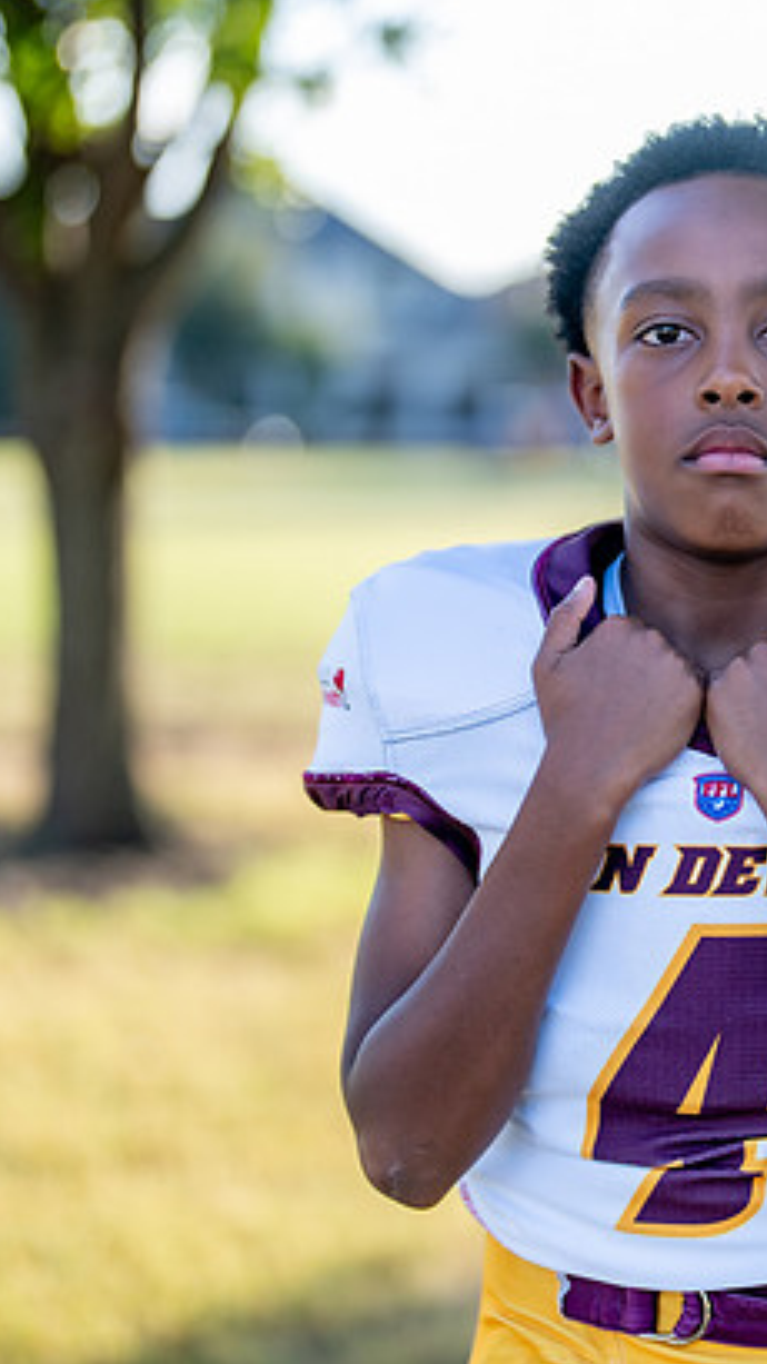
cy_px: 655
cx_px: 826
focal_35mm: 83
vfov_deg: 25.6
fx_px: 3002
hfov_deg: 14.3
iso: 100
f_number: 1.2
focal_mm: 50
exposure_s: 1/1000
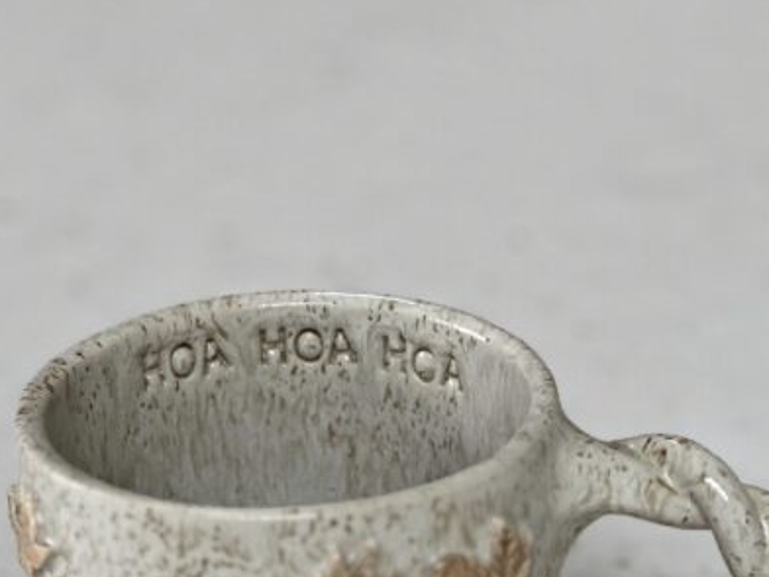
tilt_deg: -26.5
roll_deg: -2.4
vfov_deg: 9.4
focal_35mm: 157
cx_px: 375
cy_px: 603
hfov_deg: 12.6
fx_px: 3488
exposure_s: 1/121
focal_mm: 9
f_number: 2.8
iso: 250
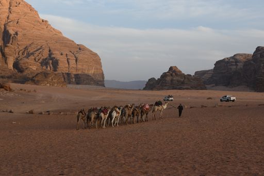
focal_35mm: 69
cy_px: 88
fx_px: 506
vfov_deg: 19.7
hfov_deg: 29.3
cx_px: 132
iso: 500
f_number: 5.6
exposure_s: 1/1600
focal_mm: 46
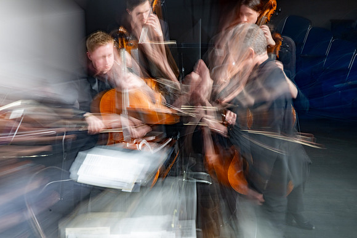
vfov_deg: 11.4
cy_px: 119
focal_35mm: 120
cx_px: 178
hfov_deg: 17.1
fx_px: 1190
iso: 100
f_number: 13
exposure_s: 1
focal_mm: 120
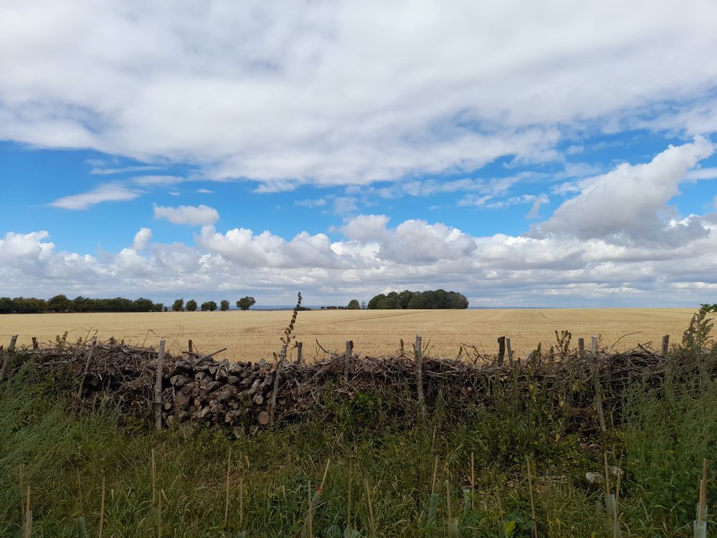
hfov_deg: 69.4
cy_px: 269
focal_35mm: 25
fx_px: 518
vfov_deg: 54.9
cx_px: 358
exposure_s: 1/1083
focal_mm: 4.6
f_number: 2
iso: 20
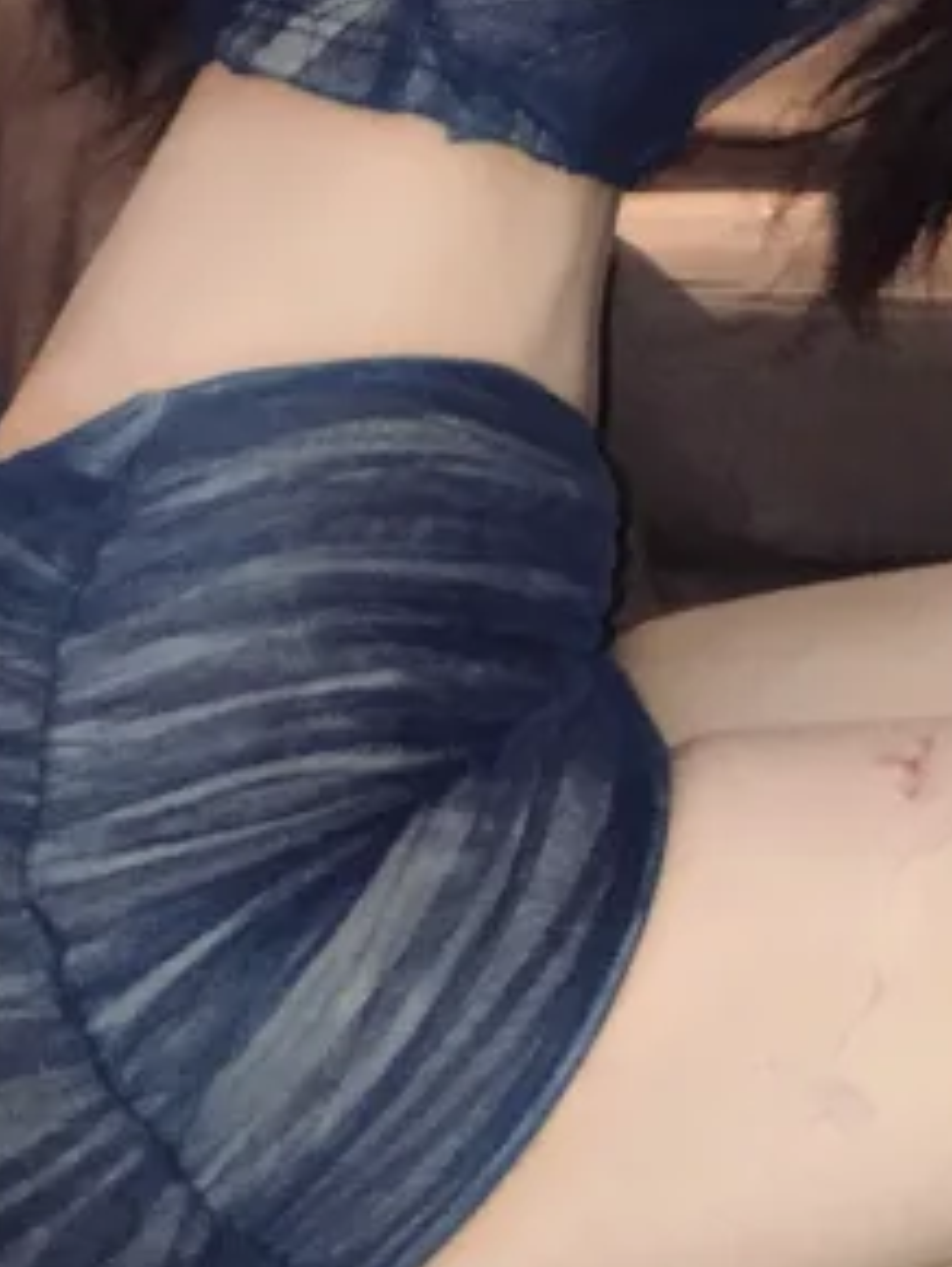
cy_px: -725
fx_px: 5090
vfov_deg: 13.3
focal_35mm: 139
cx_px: 878
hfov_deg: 10.6
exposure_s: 1/33
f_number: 1.8
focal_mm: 3.99
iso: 160
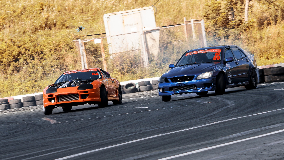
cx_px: 126
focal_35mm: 197
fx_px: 1485
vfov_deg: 6.2
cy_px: 83
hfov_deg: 10.9
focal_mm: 85
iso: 200
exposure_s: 1/125
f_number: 9
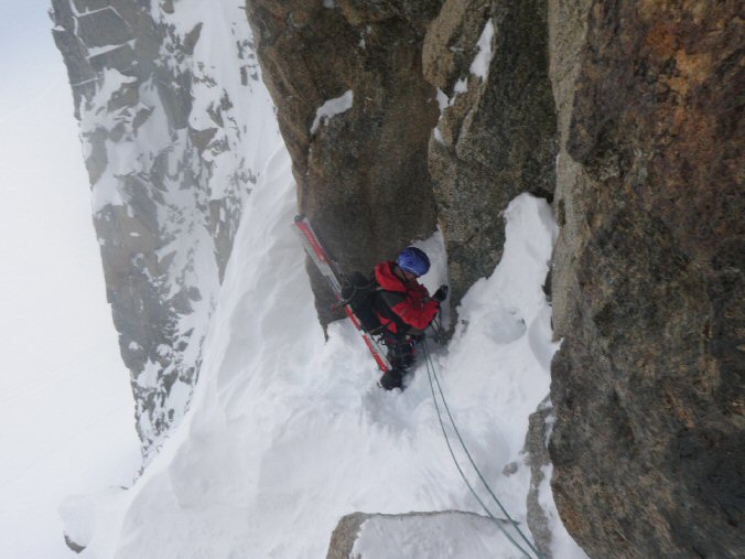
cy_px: 280
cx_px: 372
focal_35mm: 28
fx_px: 603
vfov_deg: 49.7
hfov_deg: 63.4
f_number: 5
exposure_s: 1/125
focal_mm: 5
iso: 50
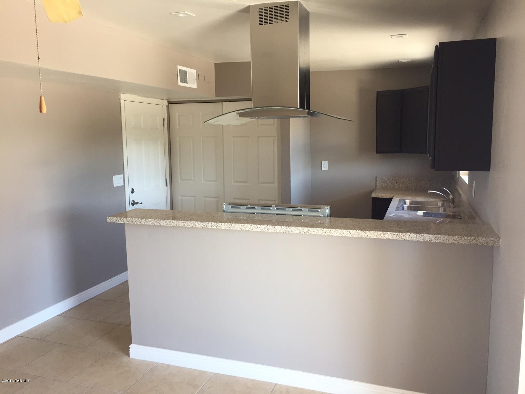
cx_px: 262
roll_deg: -0.1
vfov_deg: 48.2
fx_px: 440
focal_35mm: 29
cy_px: 197
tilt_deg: -8.4
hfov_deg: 61.7
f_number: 2.2
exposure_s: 1/30
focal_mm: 4.15
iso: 40
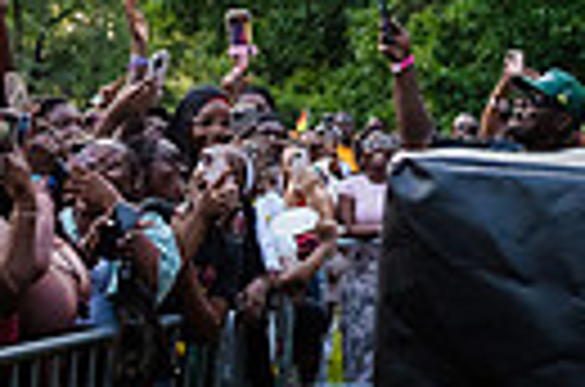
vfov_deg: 8.0
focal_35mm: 164
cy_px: -311
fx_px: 2659
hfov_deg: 11.9
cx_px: 931
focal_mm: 31
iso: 2000
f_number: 4.5
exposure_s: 1/800
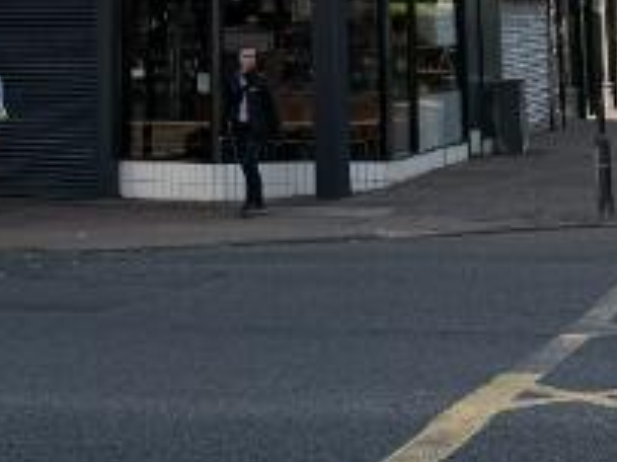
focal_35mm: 121
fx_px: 2155
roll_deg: -0.2
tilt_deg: +7.2
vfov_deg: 11.5
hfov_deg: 16.1
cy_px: -316
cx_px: 97
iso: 80
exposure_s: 1/4167
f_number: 1.78
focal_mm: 6.76
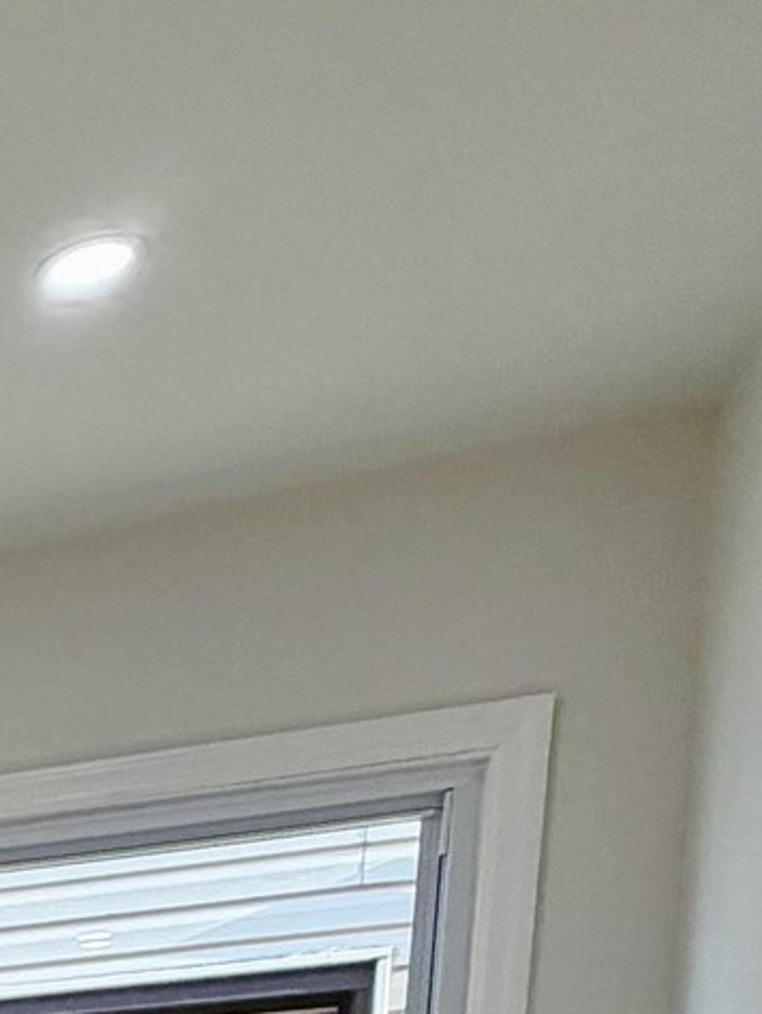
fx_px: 1994
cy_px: 1662
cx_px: -1034
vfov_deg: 21.8
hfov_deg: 14.6
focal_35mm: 68
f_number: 2.2
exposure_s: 1/111
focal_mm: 2.22
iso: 50
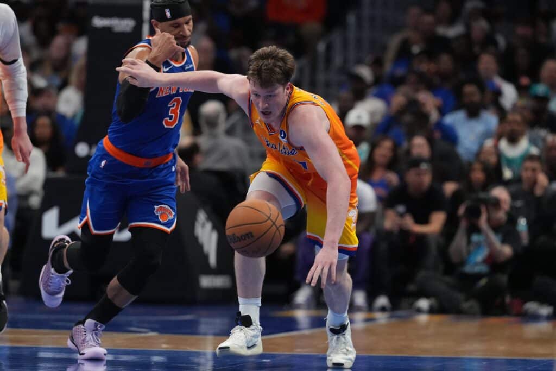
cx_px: 278
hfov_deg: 6.9
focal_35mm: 300
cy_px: 186
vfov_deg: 4.6
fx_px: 4634
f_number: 4
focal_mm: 300
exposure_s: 1/2000
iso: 8000
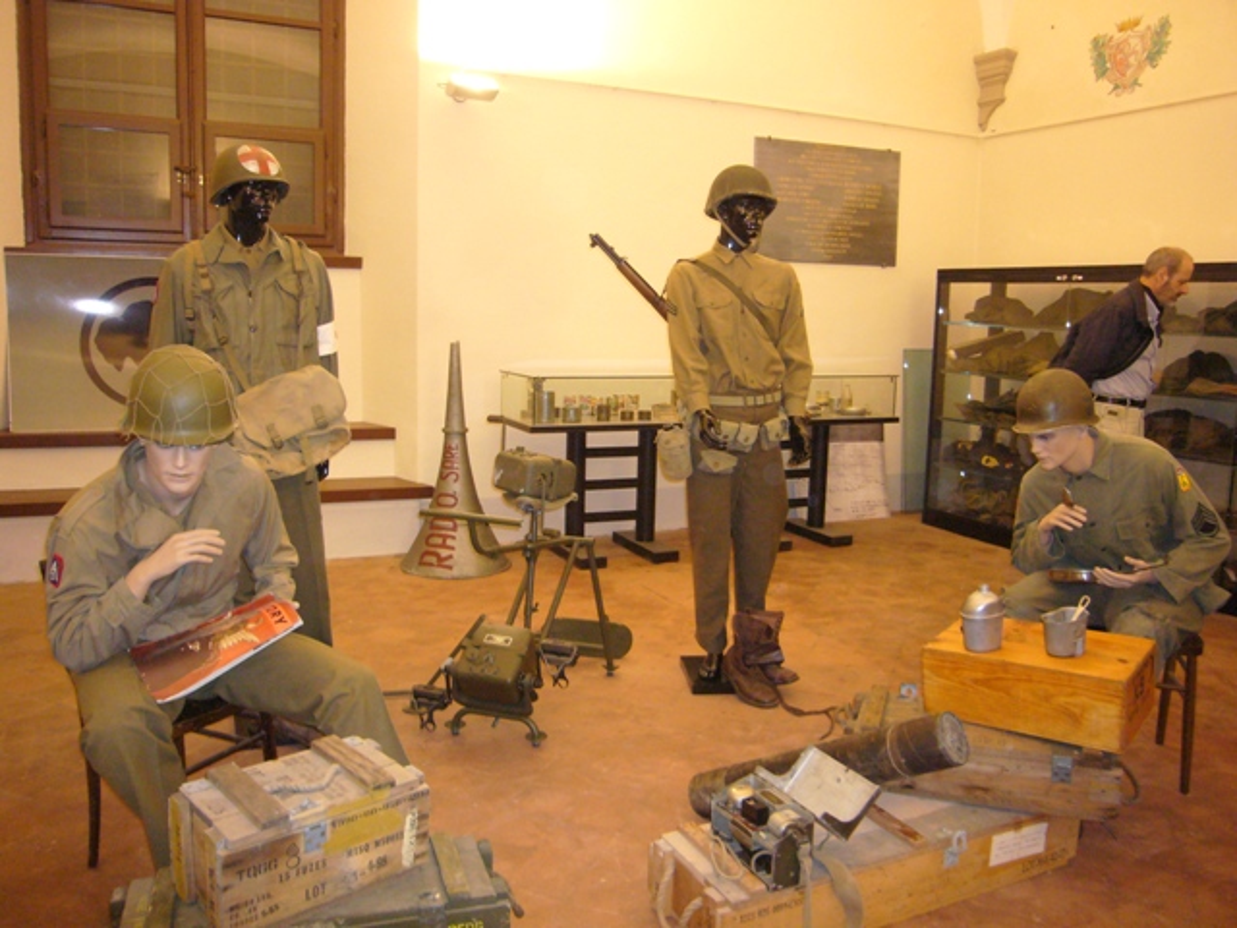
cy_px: 464
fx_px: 1001
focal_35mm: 28
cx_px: 618
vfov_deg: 49.7
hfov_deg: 63.4
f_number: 2.8
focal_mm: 4.6
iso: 250
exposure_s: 1/8
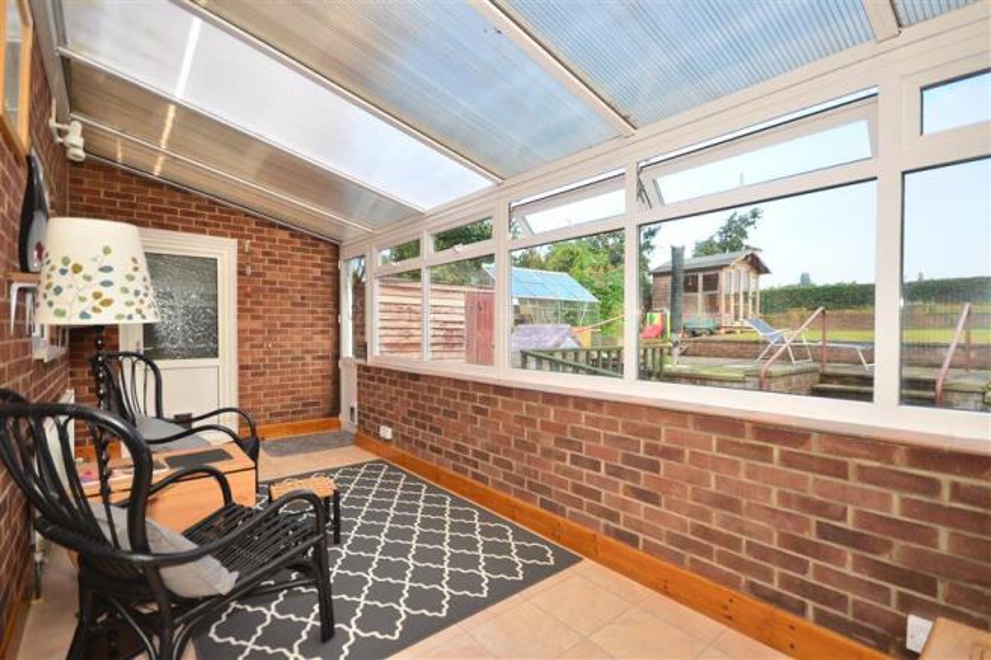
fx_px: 454
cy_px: 330
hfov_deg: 95.0
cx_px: 496
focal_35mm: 16
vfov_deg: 72.0
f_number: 5
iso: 200
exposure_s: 1/100
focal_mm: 11
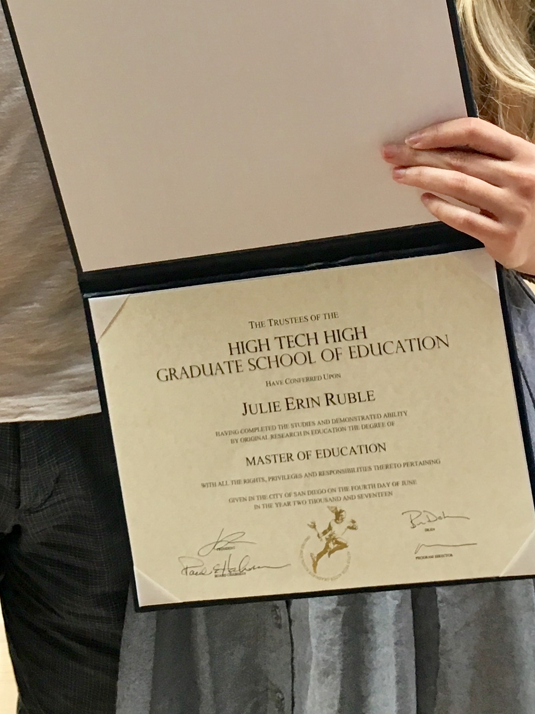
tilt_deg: -12.4
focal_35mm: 76
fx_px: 1566
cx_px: 243
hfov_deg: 19.4
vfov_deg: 24.9
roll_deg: +2.1
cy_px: 75
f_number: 2.2
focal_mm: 4.15
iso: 32
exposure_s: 1/30
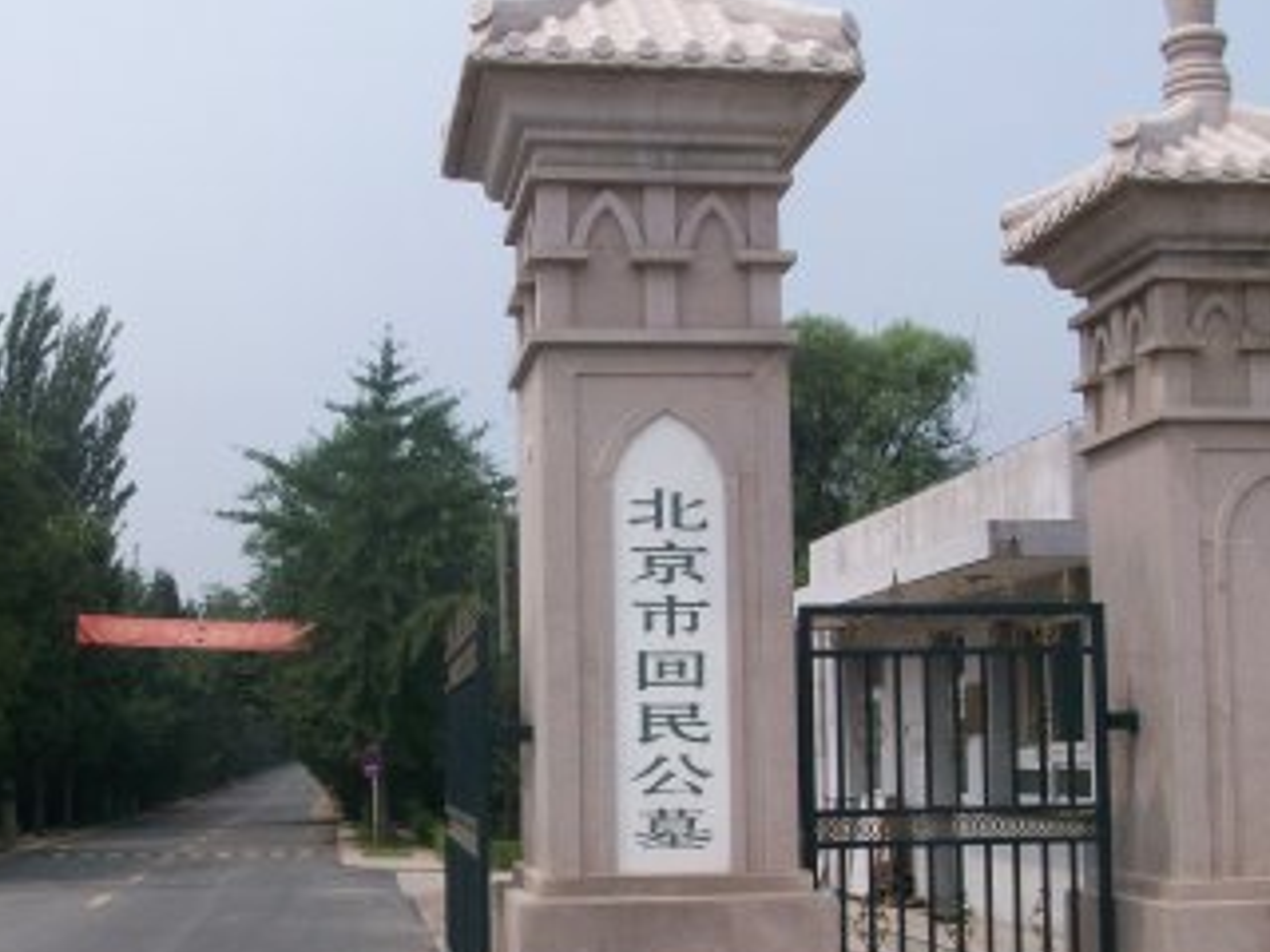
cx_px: 480
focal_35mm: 52
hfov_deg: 36.6
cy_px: 534
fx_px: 1908
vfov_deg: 28.0
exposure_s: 1/465
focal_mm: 5.7
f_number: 5.5
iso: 64
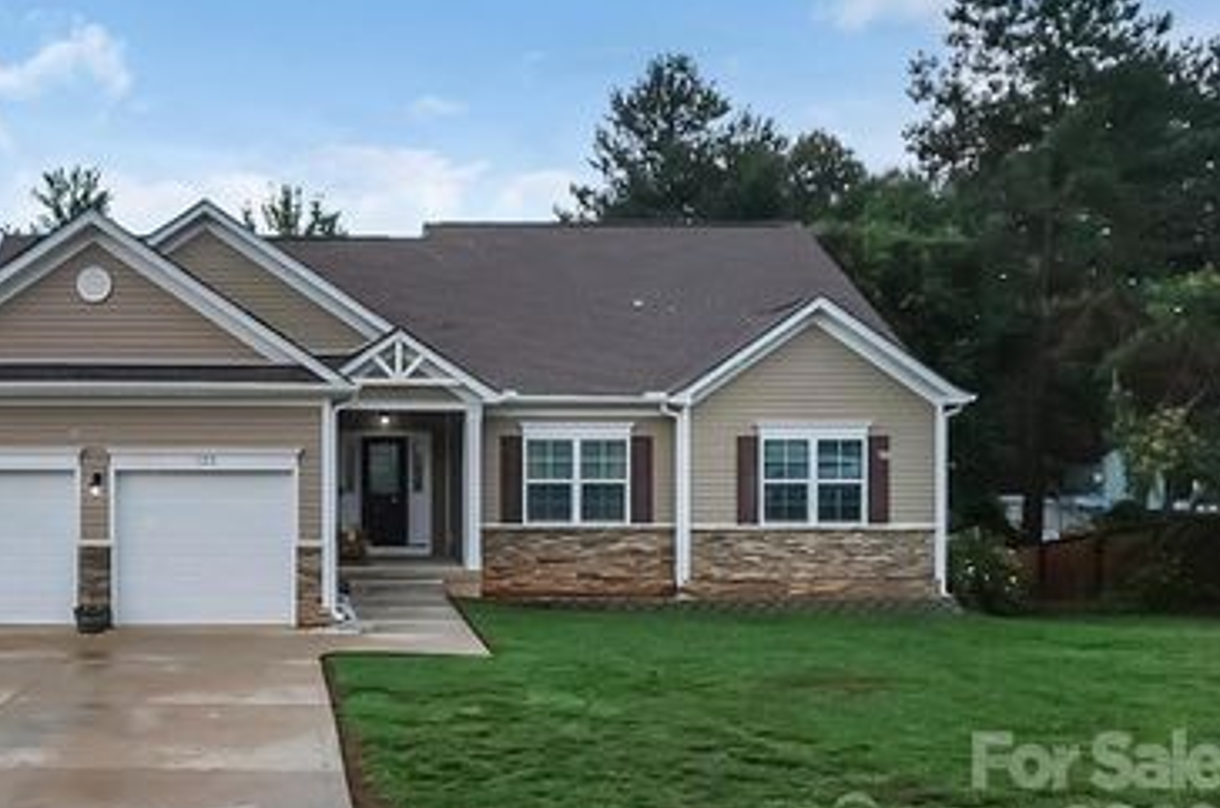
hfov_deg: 43.9
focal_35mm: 44
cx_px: 395
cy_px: 335
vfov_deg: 30.3
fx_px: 1488
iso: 400
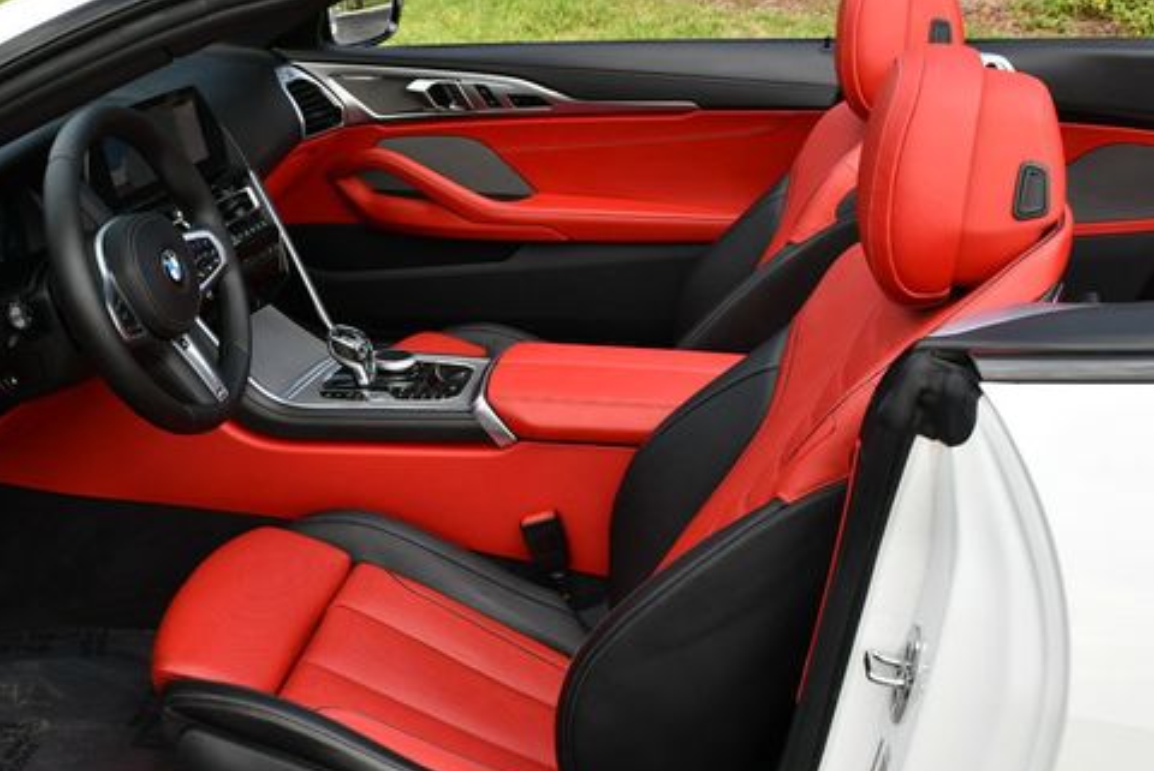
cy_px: 430
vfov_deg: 28.1
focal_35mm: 48
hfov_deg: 40.7
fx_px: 1540
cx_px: 404
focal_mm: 18
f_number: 6.3
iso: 200
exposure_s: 1/250
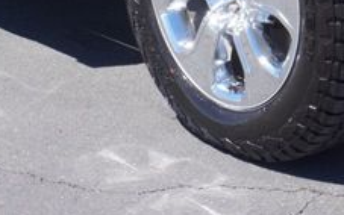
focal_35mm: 152
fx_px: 1425
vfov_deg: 8.3
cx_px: 247
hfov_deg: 13.7
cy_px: -180
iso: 100
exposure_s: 1/160
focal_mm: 22
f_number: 6.3
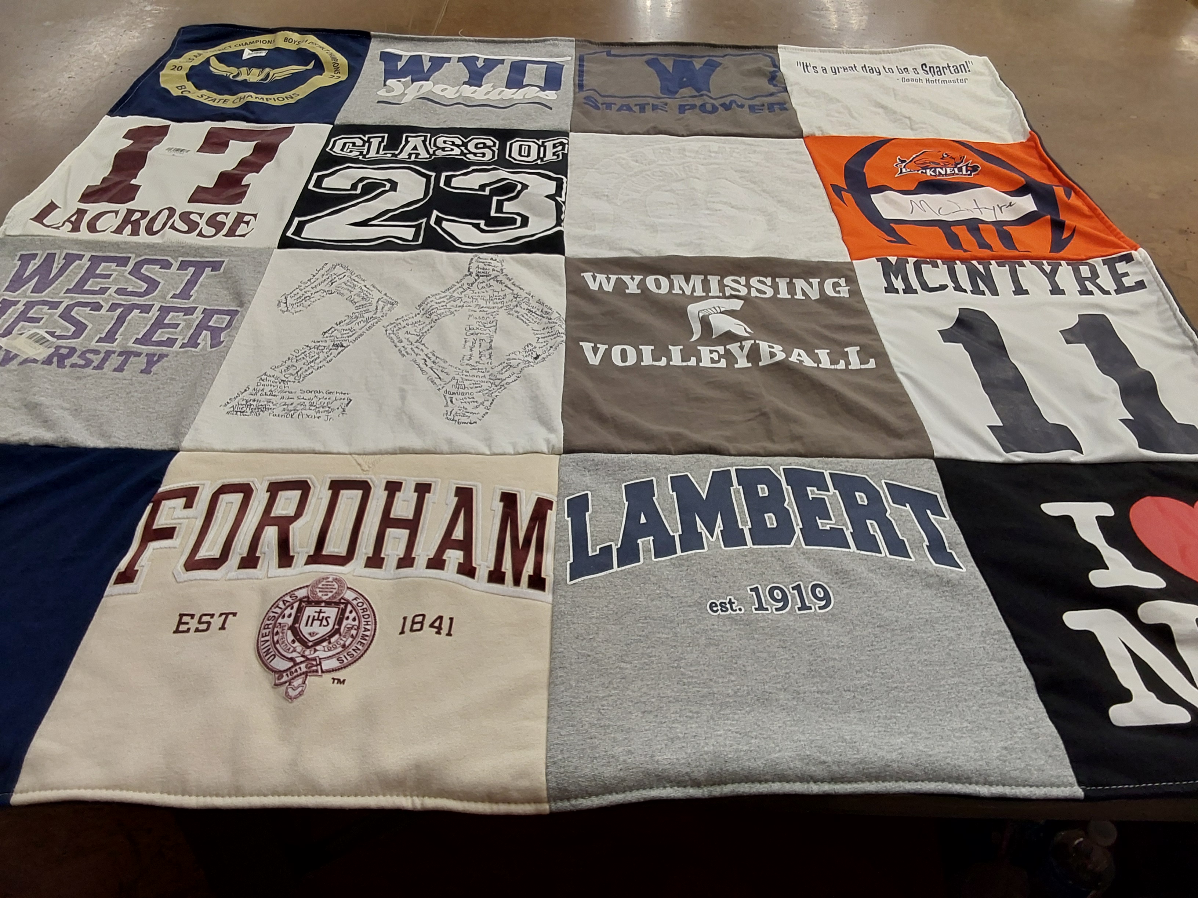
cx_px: 599
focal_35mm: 28
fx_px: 969
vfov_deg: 49.7
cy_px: 449
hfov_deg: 63.4
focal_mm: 2.91
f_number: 1.9
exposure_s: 1/120
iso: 80
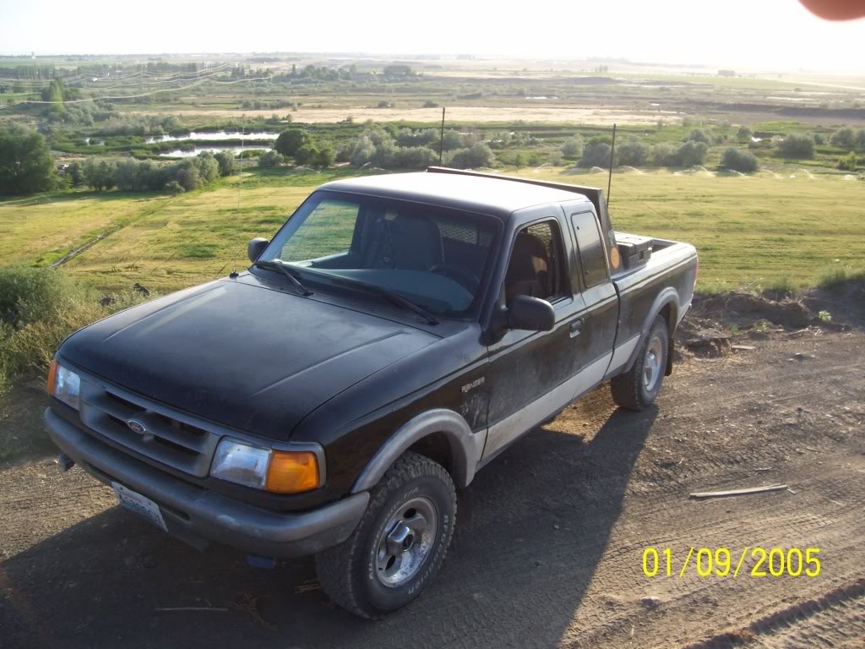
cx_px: 432
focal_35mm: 34
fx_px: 850
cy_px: 324
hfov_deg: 54.0
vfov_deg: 41.8
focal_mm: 5.6
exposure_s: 1/372
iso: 80
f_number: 2.7
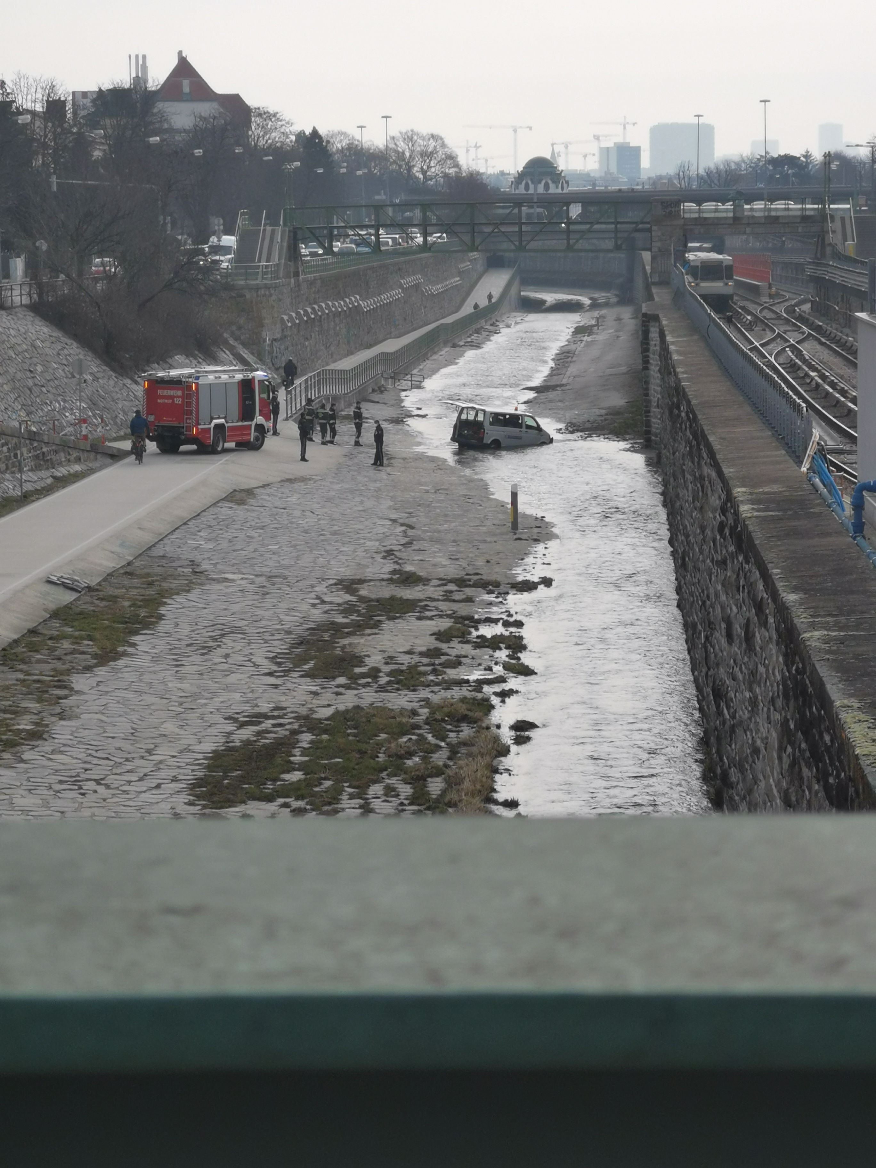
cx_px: 438
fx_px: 3982
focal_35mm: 118
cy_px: 584
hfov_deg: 12.6
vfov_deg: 16.7
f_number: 2.4
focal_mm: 7.48
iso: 50
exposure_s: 1/1056
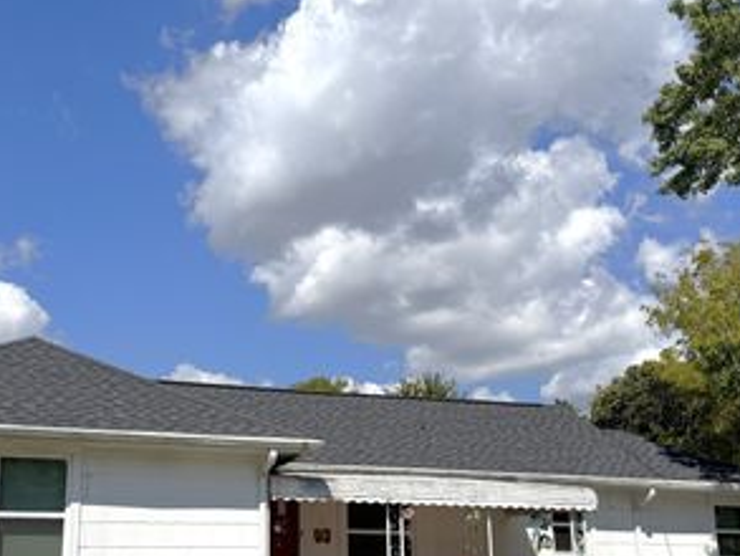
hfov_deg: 45.4
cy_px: 413
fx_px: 877
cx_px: 280
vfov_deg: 34.5
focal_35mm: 41
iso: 80
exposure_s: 1/10417
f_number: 1.78
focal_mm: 6.76
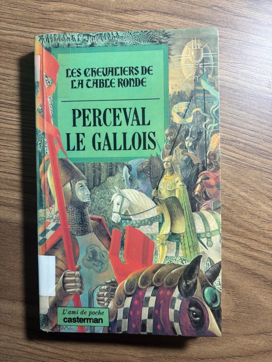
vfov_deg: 67.3
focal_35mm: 26
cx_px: 136
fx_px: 272
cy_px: 181
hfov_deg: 53.1
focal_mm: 5.96
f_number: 1.6
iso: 80
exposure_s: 1/100
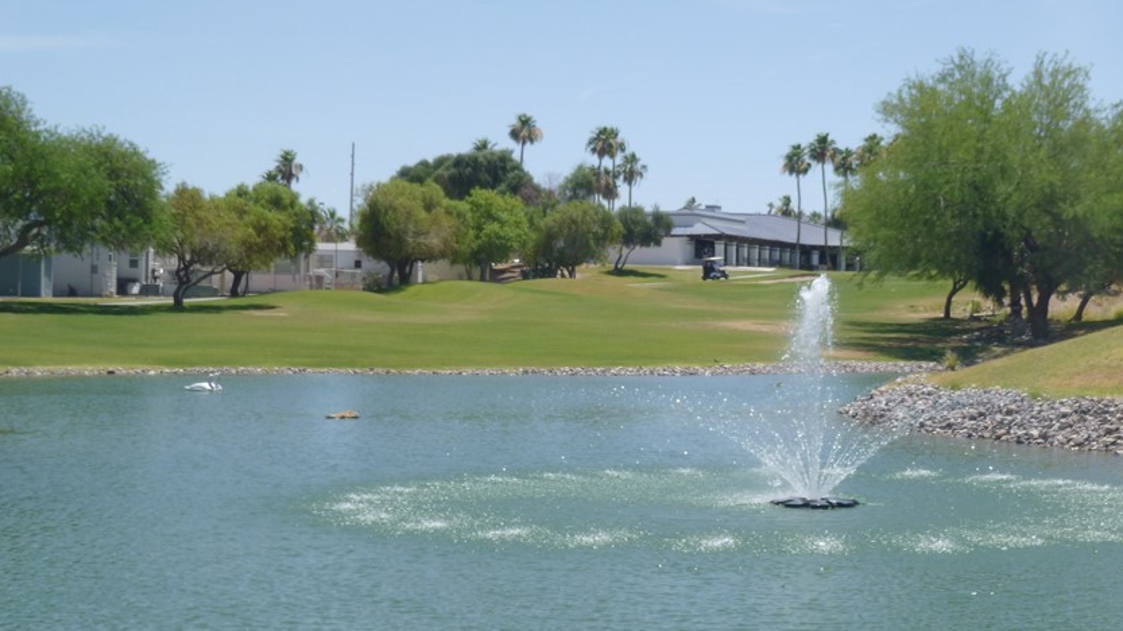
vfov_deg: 18.0
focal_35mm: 67
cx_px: 667
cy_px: 291
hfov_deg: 31.4
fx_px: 1995
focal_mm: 9
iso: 100
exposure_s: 1/400
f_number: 4.9
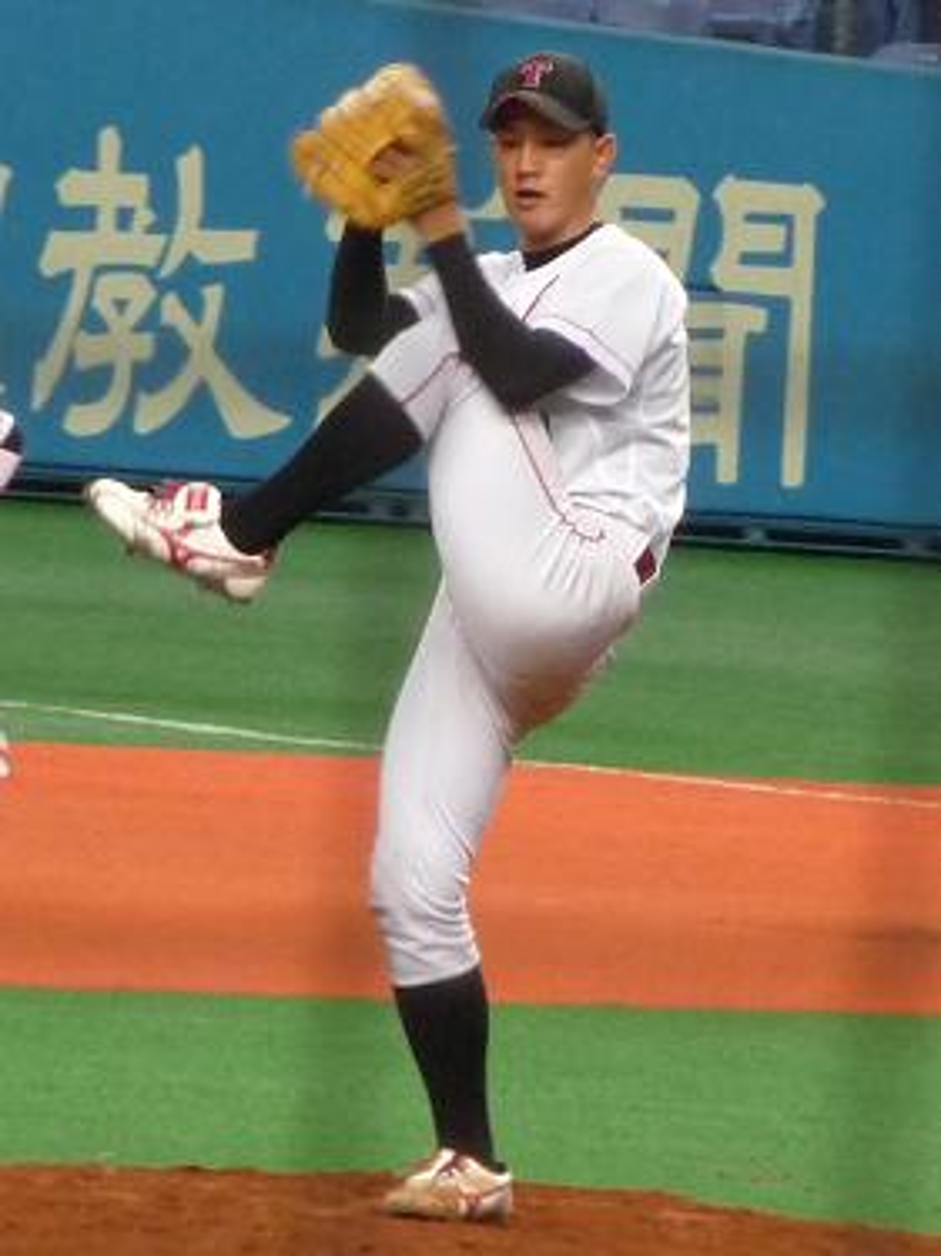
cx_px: 470
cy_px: 628
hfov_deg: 3.1
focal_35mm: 472
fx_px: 17118
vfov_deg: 4.2
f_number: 4.9
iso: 400
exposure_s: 1/50
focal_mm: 47
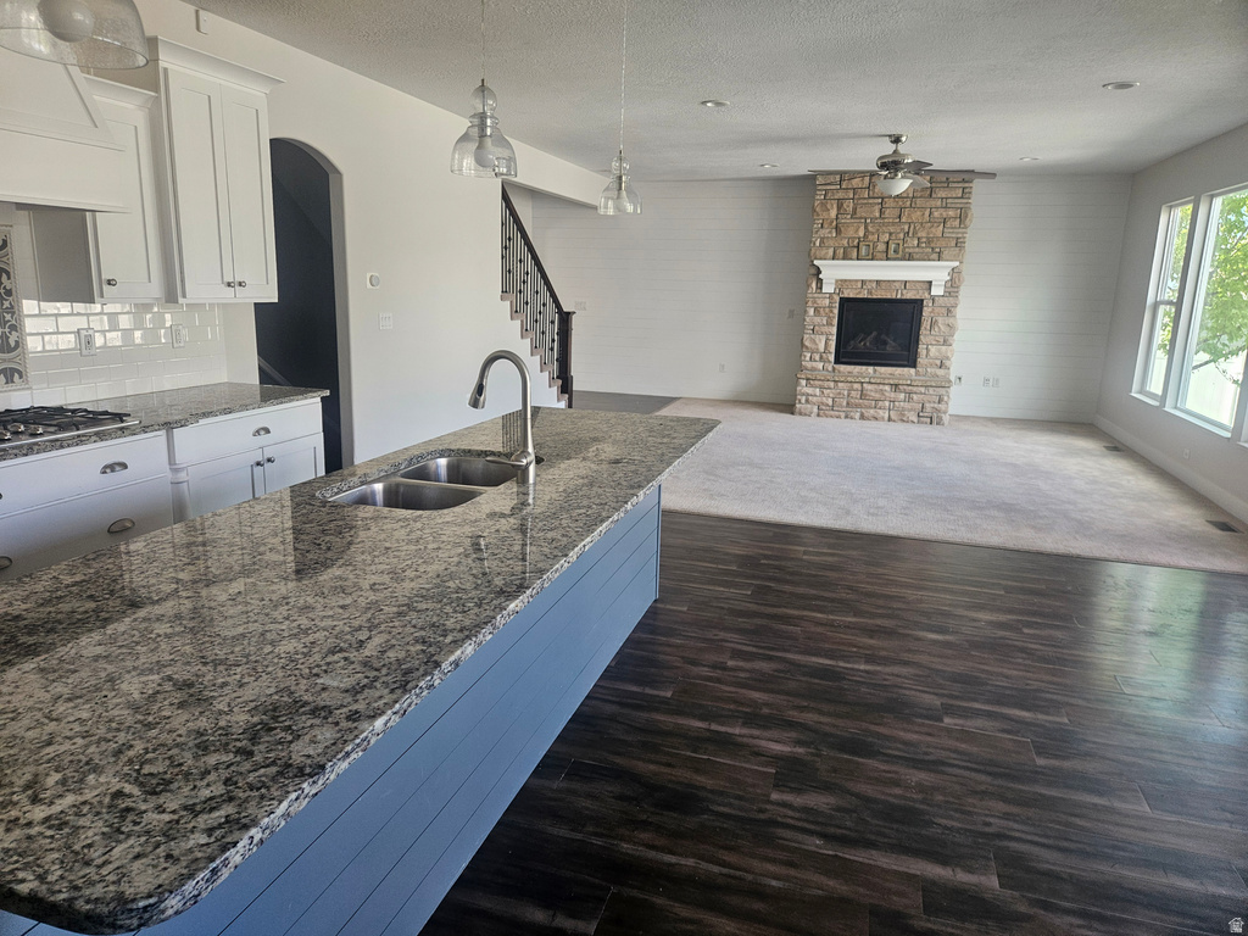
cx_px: 624
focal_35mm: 23
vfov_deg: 58.9
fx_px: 829
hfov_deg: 73.9
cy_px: 468
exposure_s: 1/120
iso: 100
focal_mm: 5.4
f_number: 1.8
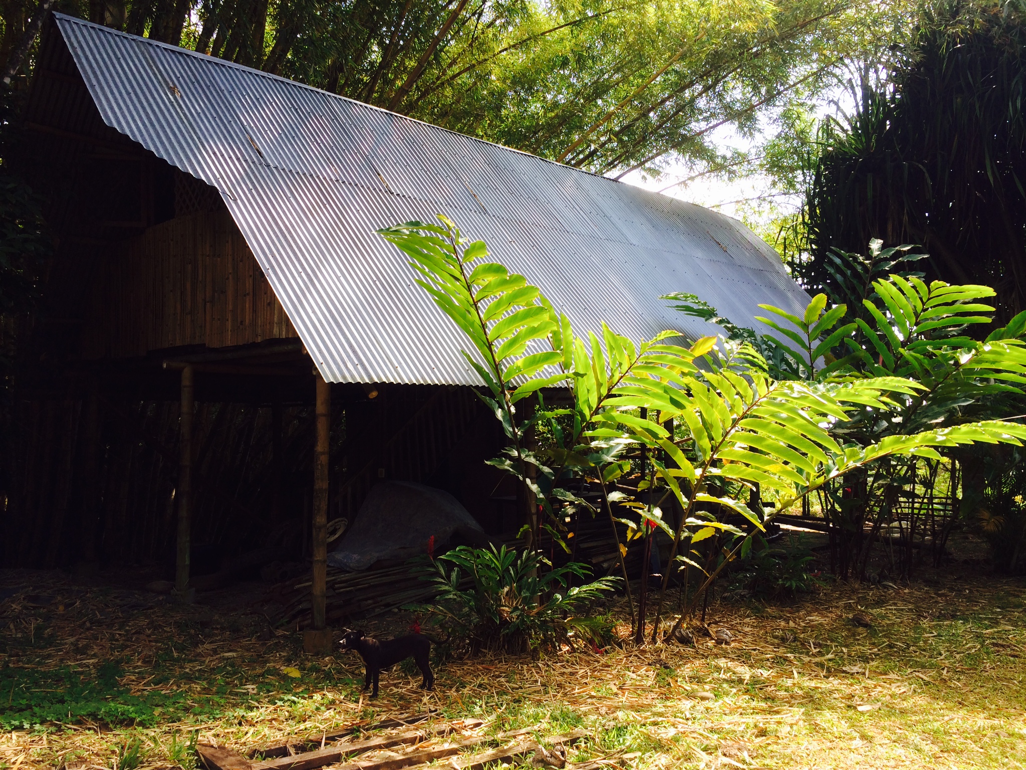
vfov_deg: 46.8
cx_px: 513
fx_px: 889
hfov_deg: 60.0
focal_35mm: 30
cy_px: 385
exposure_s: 1/181
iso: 32
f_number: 2.2
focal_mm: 4.12
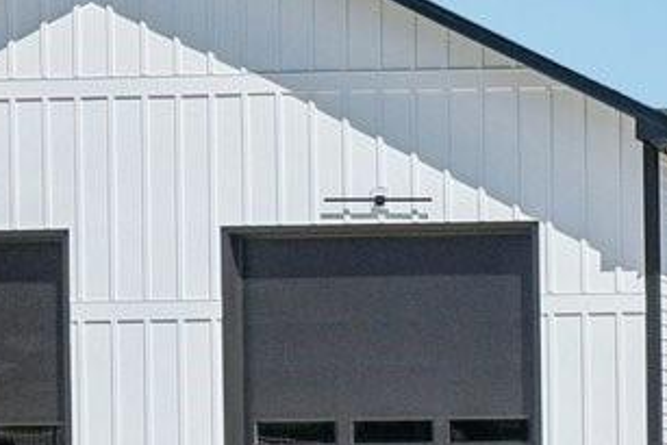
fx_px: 1854
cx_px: 1256
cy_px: 472
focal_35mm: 100
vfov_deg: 13.5
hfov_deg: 16.5
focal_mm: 15
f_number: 9
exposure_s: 1/1250
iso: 200
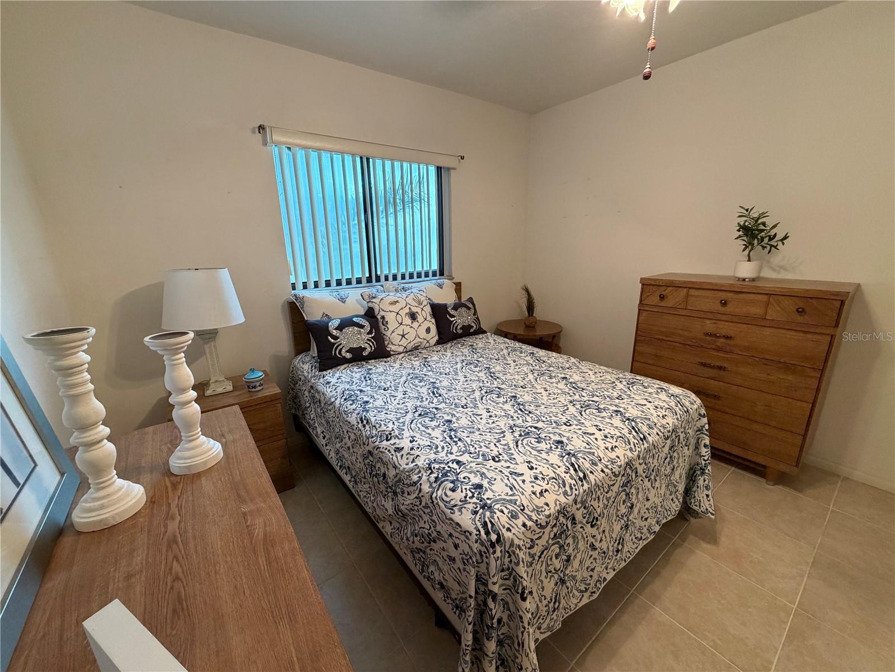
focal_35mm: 14
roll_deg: +1.4
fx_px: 362
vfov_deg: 85.7
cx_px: 448
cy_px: 336
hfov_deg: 102.1
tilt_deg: -15.7
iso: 320
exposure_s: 1/60
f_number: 2.2
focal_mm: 2.22
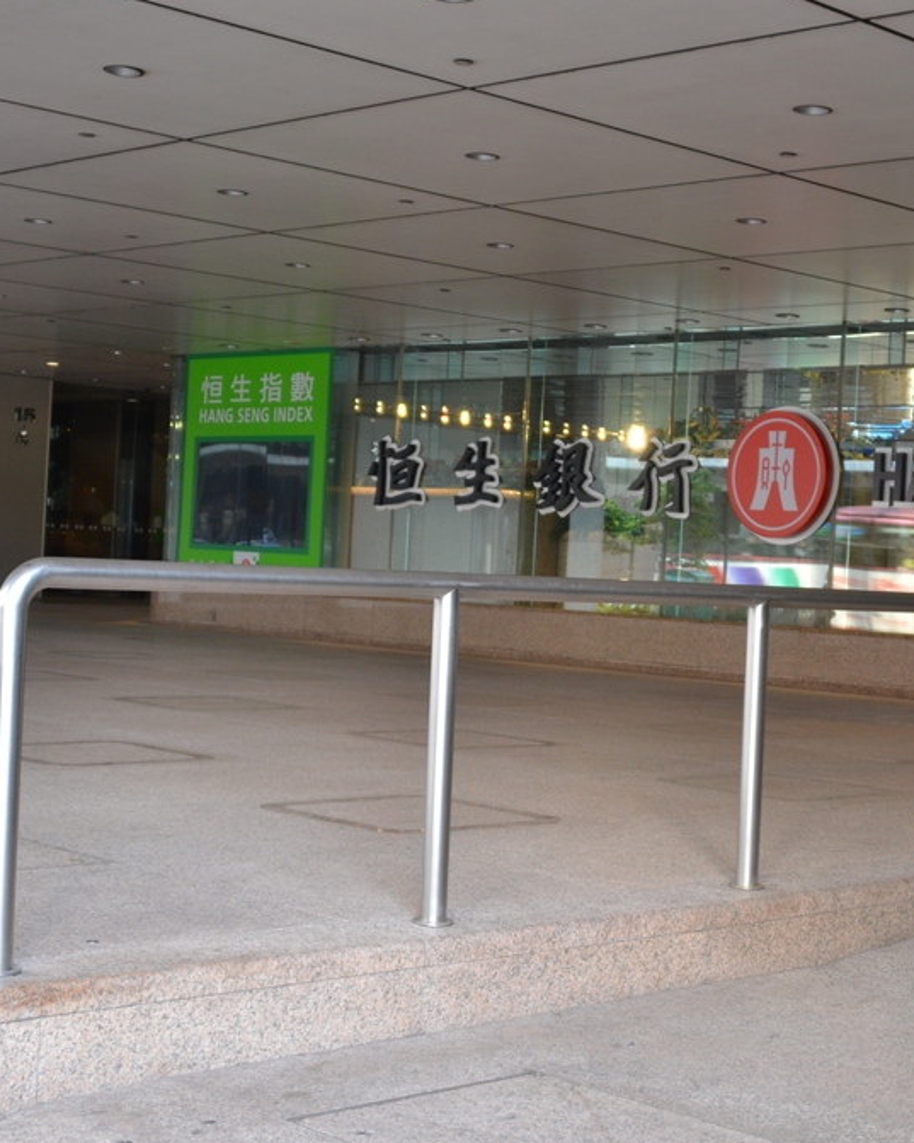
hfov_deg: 25.2
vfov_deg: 31.4
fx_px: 2028
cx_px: 637
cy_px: 572
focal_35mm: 60
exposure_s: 1/60
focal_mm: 28
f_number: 4
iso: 500
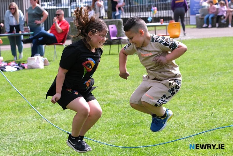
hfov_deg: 25.1
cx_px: 116
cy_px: 78
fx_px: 524
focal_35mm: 81
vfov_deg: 16.9
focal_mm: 54.1
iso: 400
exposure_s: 1/1800
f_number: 4
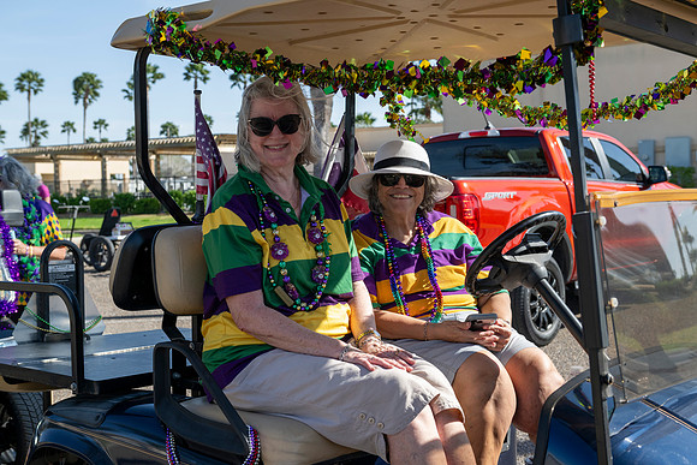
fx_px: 968
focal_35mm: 50
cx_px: 348
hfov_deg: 39.6
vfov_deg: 27.0
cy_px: 232
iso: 320
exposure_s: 1/640
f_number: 6.3
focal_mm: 50
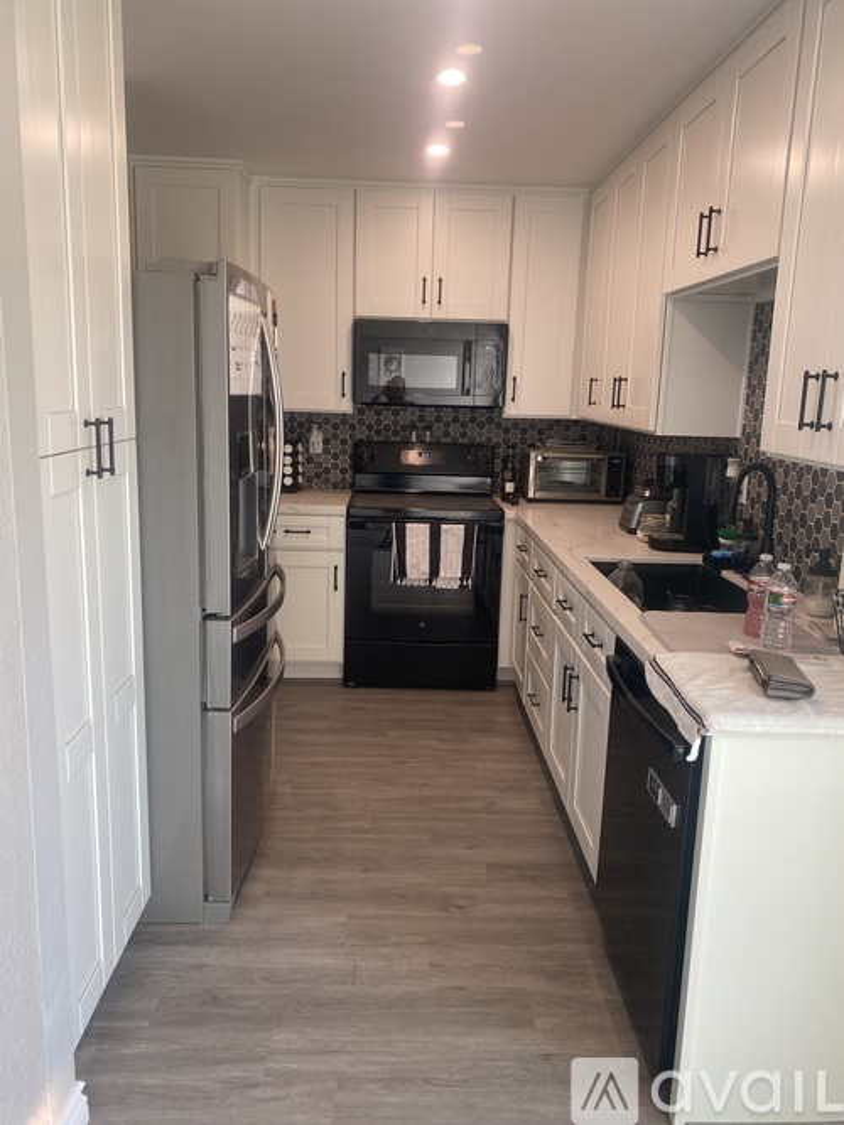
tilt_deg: -10.8
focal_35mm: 26
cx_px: 422
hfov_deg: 53.0
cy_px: 562
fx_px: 846
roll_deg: -1.8
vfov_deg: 67.3
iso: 80
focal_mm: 4.25
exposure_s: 1/120
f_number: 1.8
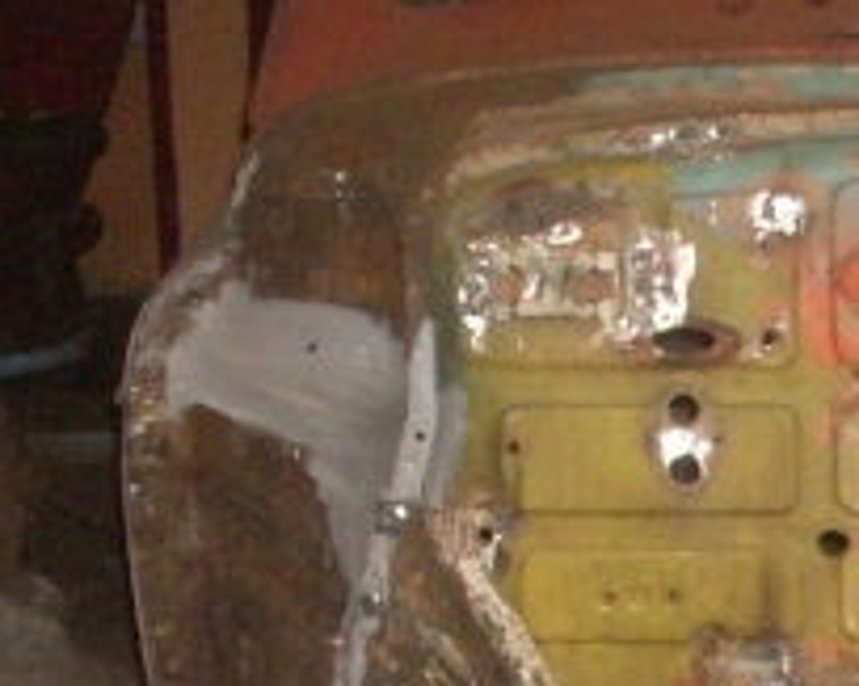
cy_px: 713
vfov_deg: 11.5
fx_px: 3380
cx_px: 1103
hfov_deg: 13.9
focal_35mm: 133
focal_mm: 6.2
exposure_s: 1/60
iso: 400
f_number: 2.8
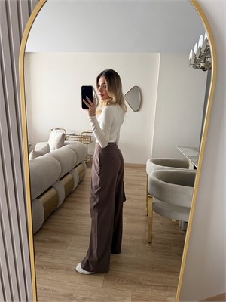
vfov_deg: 71.6
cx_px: 113
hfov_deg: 56.8
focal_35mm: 24
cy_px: 151
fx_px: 209
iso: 200
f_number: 1.78
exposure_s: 1/107
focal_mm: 6.76
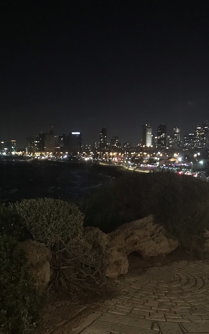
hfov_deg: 31.6
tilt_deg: -1.2
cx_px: 62
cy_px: 168
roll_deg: +0.6
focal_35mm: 40
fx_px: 365
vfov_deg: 49.3
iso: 125
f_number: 1.8
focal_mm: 3.99
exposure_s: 1/4
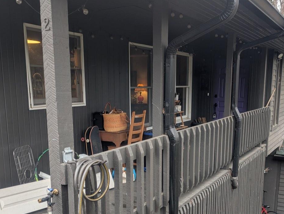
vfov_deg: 36.3
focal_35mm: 39
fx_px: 320
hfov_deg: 47.8
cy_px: 153
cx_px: 145
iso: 20
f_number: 1.68
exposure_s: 1/32
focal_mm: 6.9
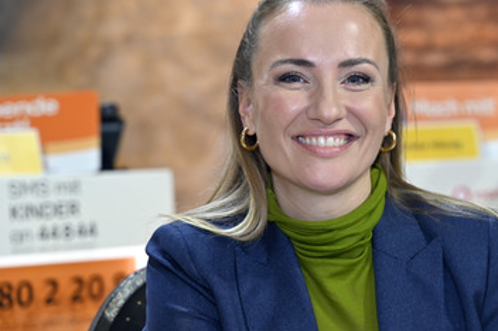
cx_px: 316
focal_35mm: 96
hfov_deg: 21.2
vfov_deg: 14.2
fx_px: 1327
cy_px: 160
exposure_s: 1/200
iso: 1000
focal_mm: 75
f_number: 4
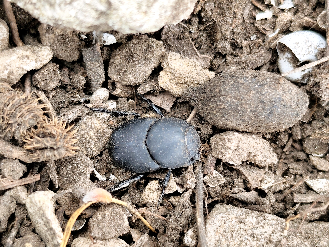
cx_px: 164
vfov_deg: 16.1
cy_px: 124
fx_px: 874
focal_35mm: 92
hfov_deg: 21.3
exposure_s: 1/100
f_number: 1.65
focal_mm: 6.19
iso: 100
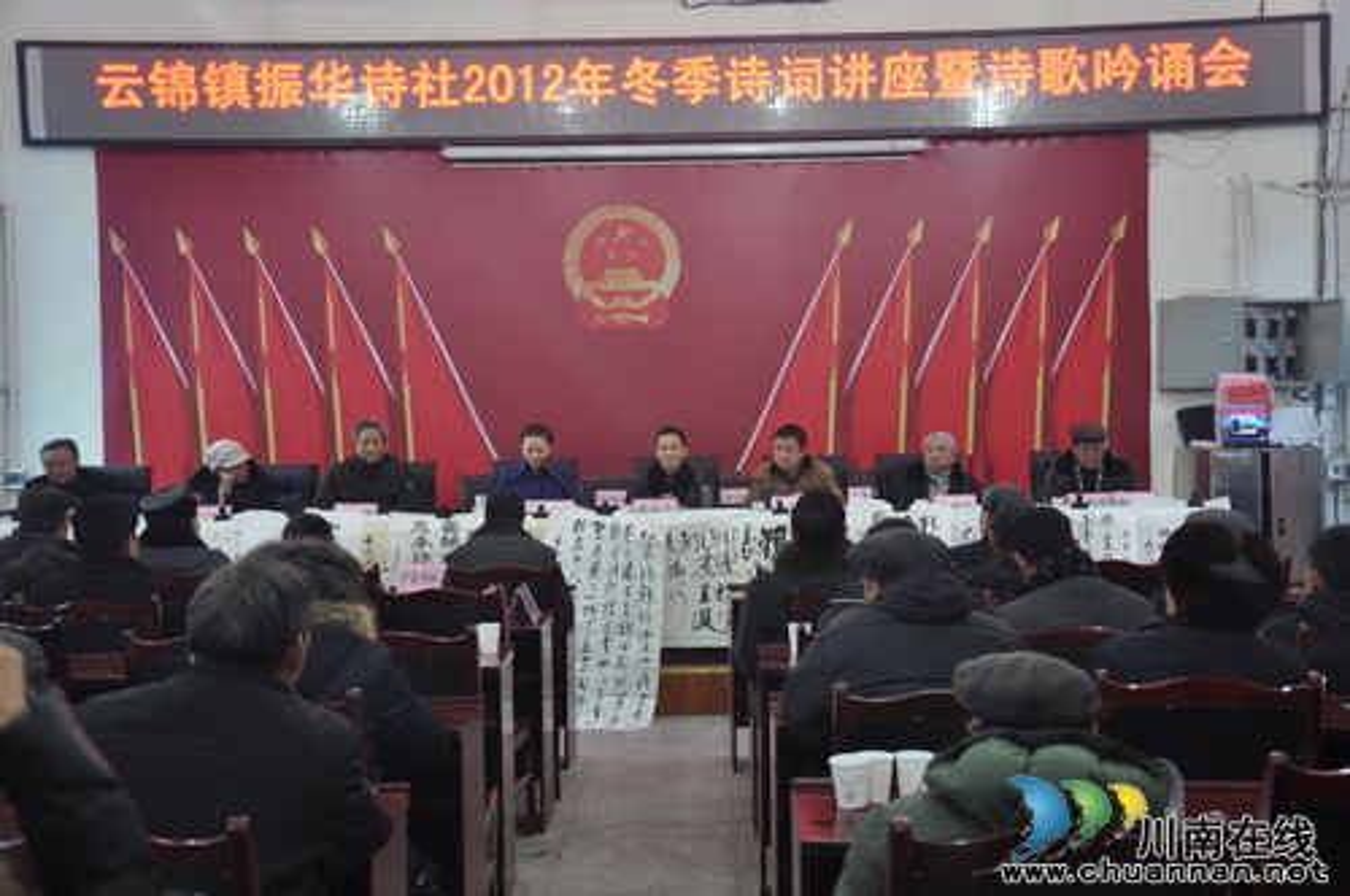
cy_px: 448
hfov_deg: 43.7
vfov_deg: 29.8
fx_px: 1685
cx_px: 675
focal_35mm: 45
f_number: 4.2
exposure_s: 1/15
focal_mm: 30
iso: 560
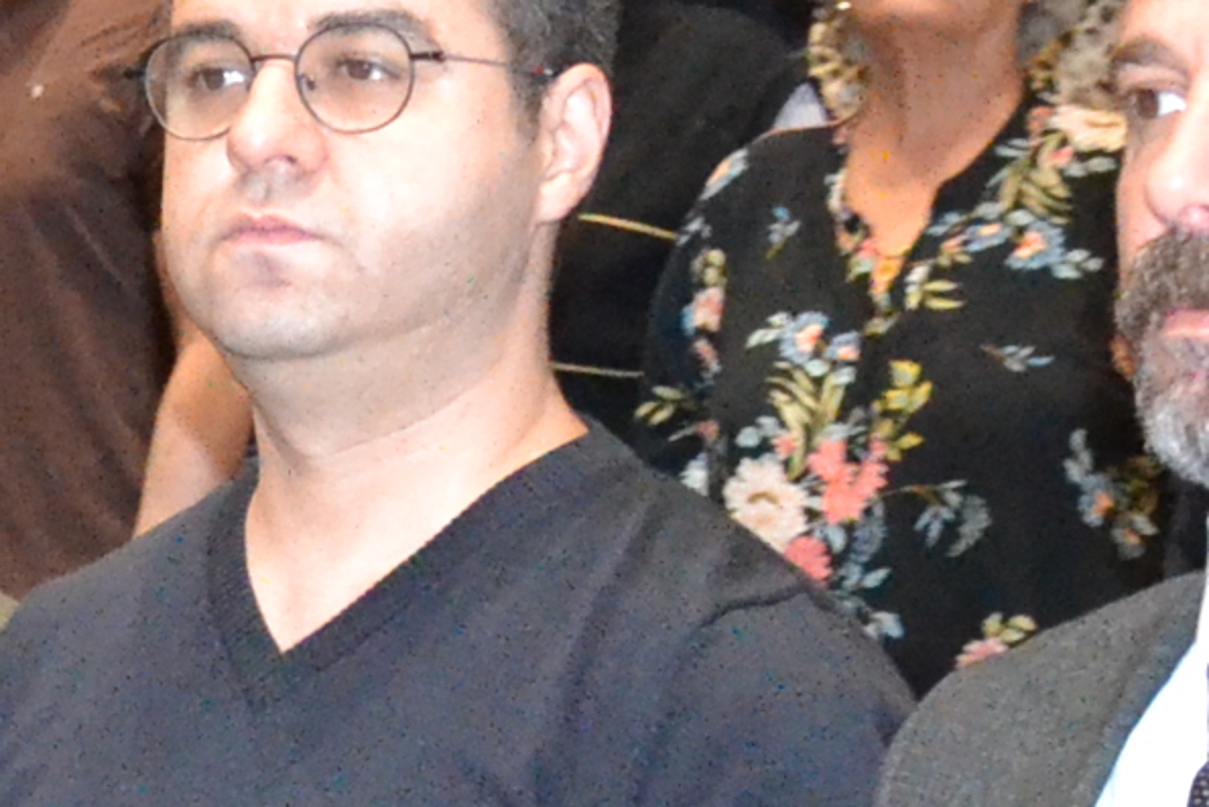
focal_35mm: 183
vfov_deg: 7.5
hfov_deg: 10.6
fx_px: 6144
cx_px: -920
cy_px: 561
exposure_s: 1/60
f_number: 3.8
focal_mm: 21
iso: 3200
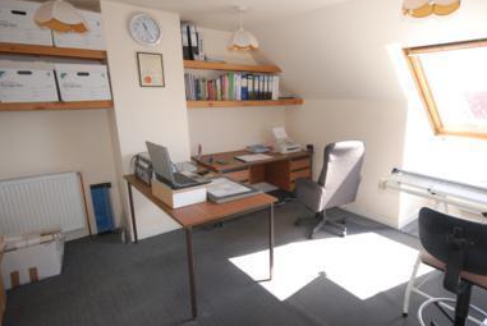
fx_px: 293
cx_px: 298
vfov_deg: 58.1
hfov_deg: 78.3
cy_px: 162
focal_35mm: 22
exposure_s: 1/60
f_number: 5.6
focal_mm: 11
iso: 400
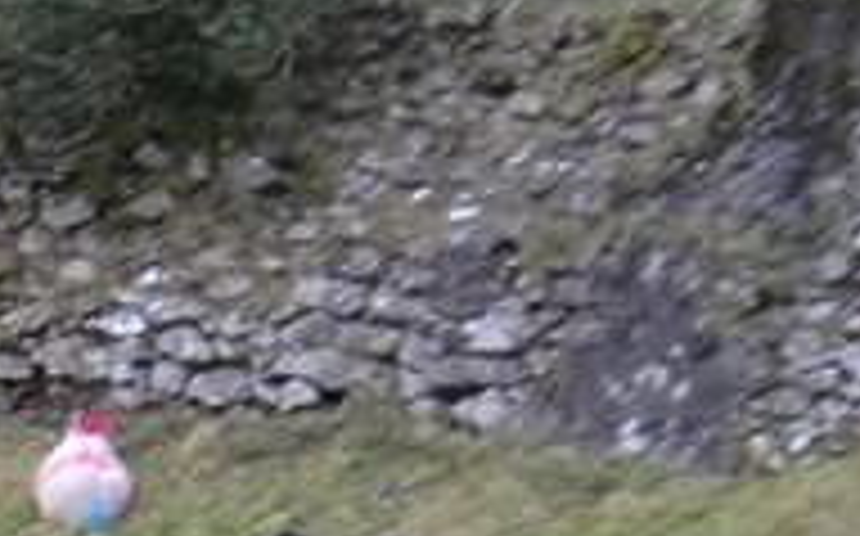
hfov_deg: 6.6
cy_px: 529
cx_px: -846
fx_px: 7212
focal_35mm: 308
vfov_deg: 4.2
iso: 320
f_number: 5.6
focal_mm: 48
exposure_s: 1/125
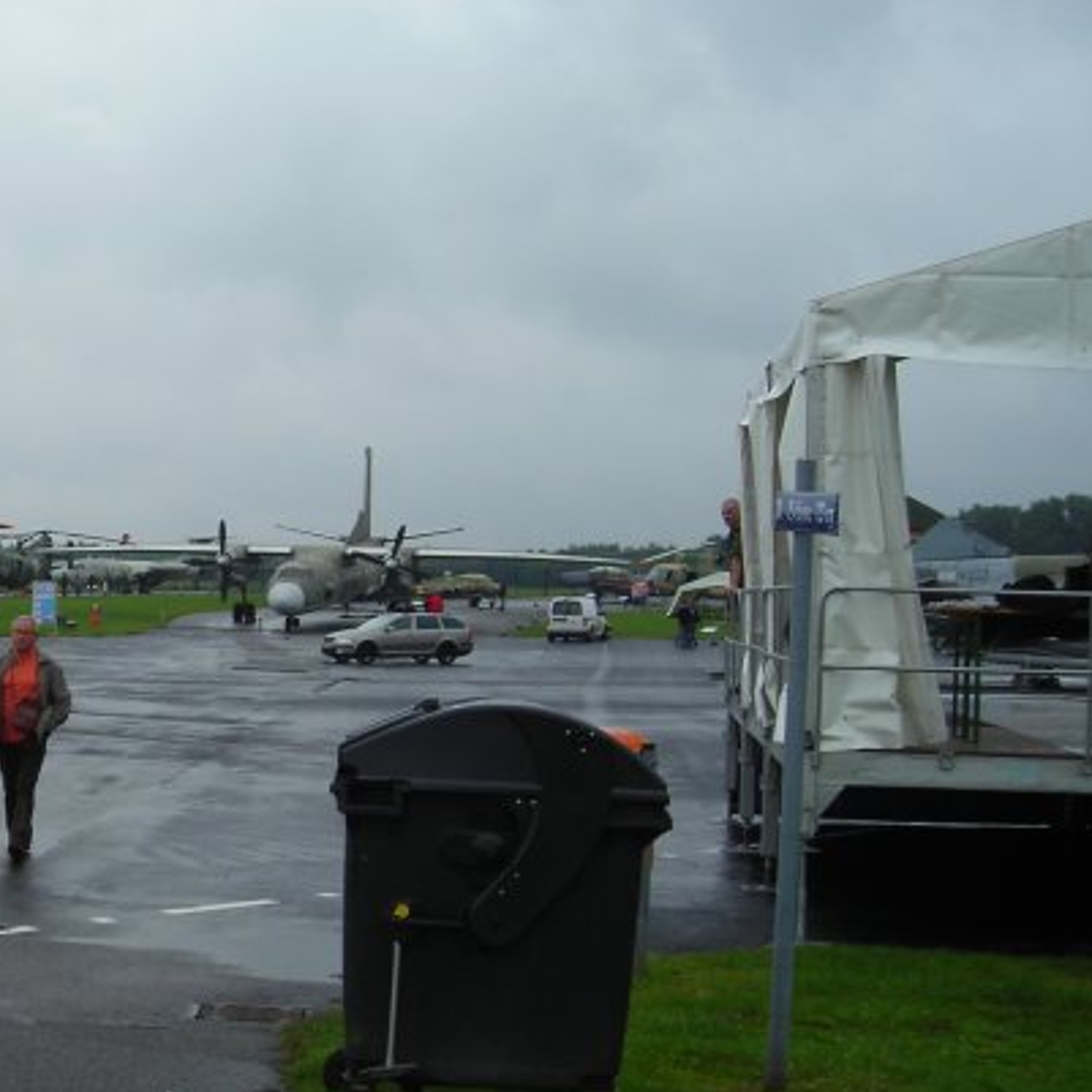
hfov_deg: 24.8
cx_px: 63
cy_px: 585
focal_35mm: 67
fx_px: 2391
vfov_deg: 25.7
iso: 50
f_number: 3.2
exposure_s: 1/380
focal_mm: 6.3
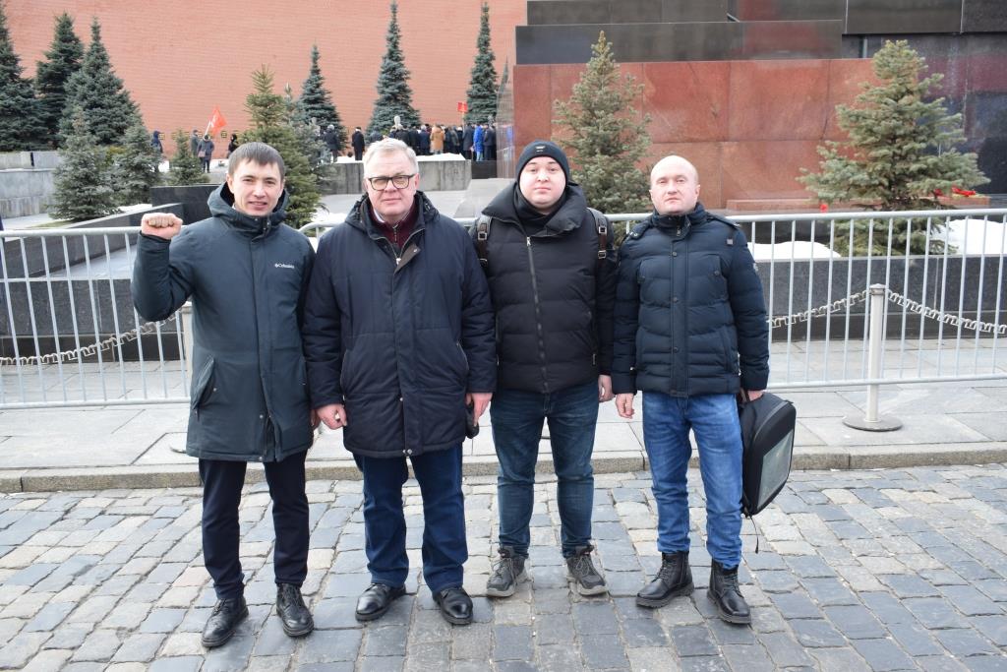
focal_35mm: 32
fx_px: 881
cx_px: 504
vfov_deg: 41.7
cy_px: 336
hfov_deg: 59.5
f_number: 6.3
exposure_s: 1/160
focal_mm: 21
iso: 400
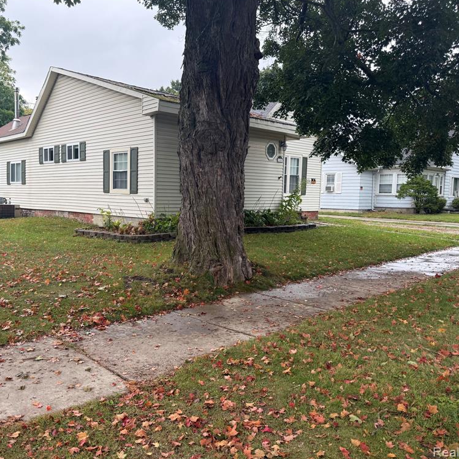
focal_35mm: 29
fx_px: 435
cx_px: 181
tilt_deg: -3.2
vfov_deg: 55.6
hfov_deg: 55.2
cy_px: 227
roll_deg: -0.8
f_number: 1.78
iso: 100
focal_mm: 6.76
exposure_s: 1/547
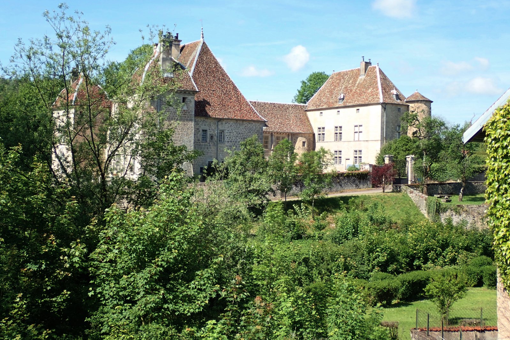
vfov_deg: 28.1
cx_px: 255
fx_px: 680
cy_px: 157
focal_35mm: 48
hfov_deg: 41.1
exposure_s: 1/400
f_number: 3.1
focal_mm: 8.41
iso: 100
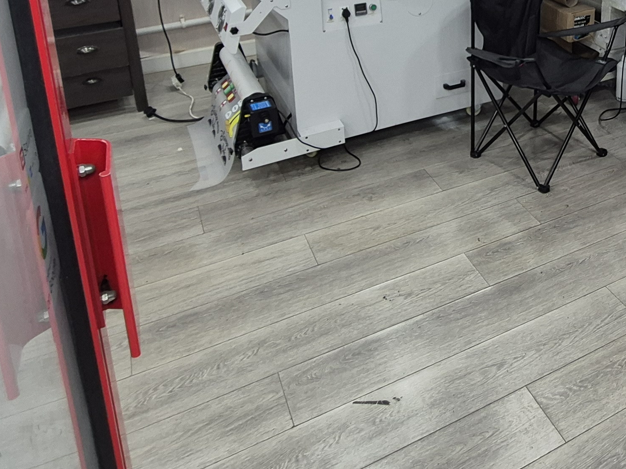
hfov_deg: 49.1
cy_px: -22
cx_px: 514
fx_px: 633
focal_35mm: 35
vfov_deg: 35.8
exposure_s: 1/50
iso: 100
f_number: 2.2
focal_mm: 1.74
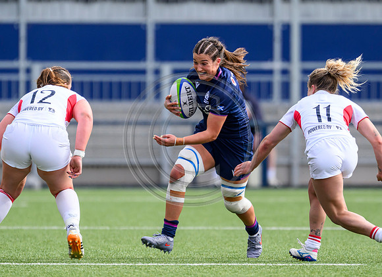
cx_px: 242
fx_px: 11313
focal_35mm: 1037
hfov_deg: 1.9
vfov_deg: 1.4
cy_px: 122
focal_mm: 560
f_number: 4
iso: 500
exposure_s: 1/2000
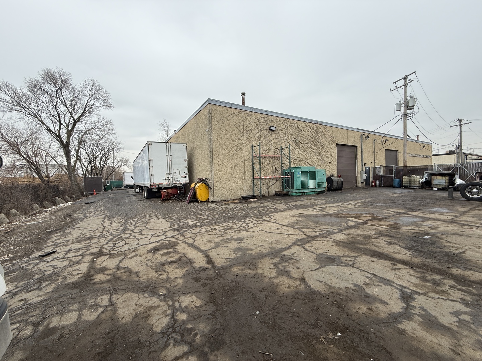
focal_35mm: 14
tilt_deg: -1.7
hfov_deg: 102.1
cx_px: 241
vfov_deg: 85.7
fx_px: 195
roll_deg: +1.5
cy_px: 180
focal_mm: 2.22
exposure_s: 1/585
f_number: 2.2
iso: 50
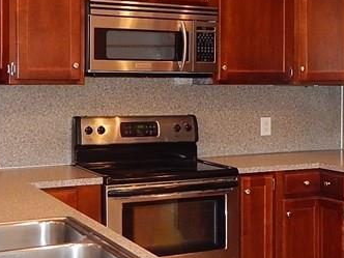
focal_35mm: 71
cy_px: 103
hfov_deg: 26.8
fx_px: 706
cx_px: 287
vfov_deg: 20.7
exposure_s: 1/30
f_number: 3
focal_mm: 4
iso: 200
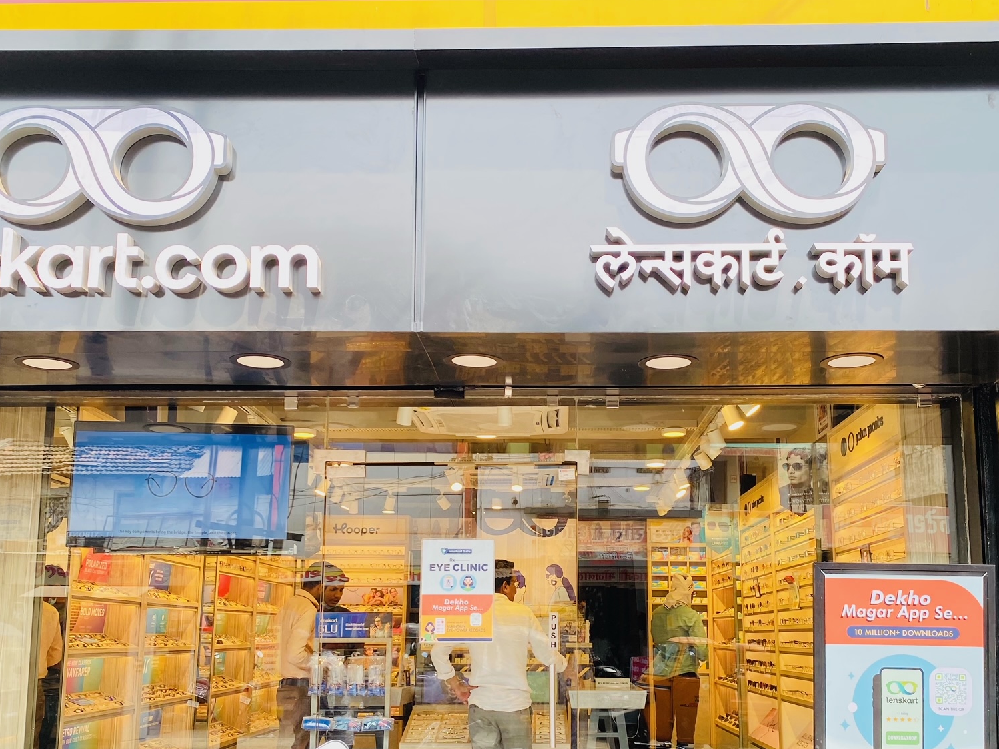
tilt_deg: +7.0
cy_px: 490
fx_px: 1010
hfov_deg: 52.6
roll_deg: +0.3
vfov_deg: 40.3
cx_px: 530
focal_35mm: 35
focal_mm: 4.25
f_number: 1.8
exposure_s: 1/285
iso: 32
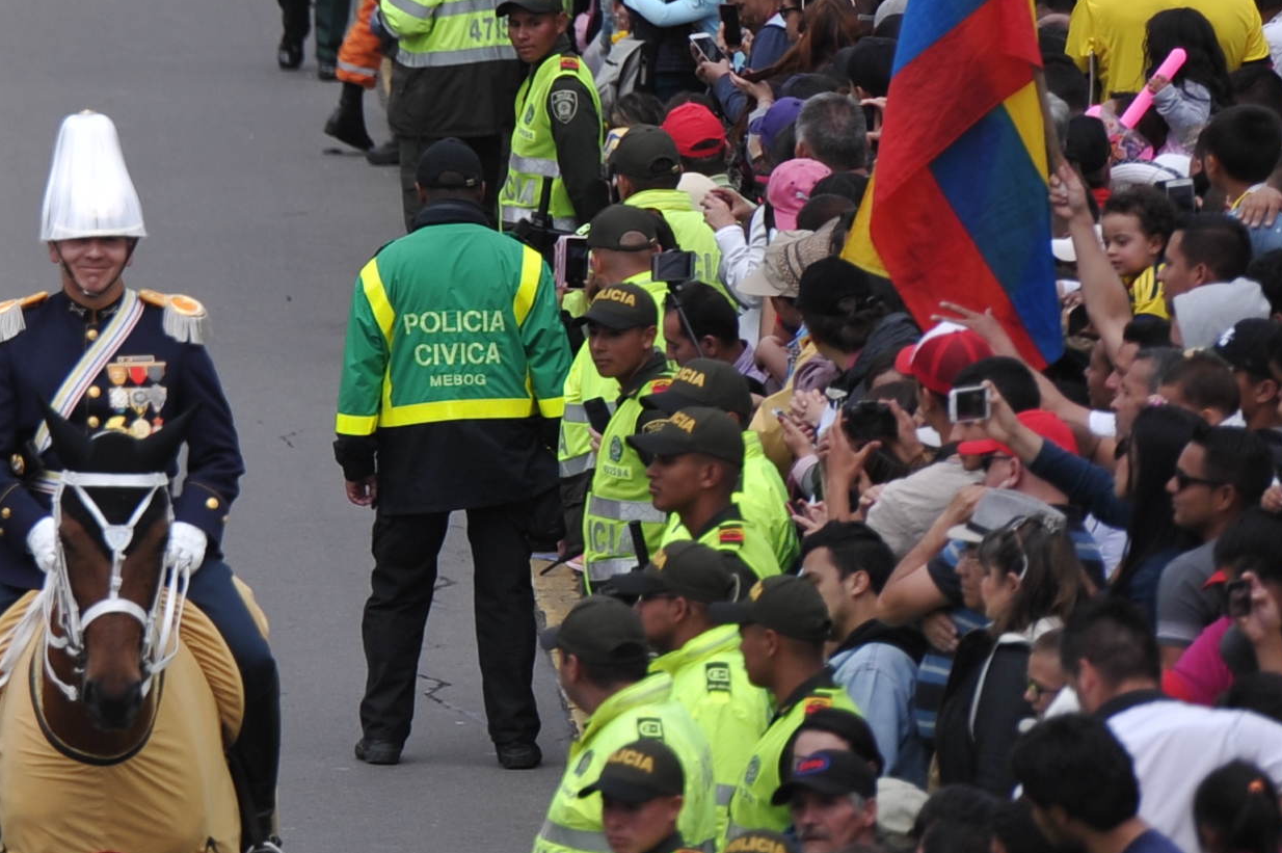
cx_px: -733
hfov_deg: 3.0
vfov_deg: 2.0
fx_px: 24554
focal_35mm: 690
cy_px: 237
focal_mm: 200
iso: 250
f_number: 3.2
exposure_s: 1/2500
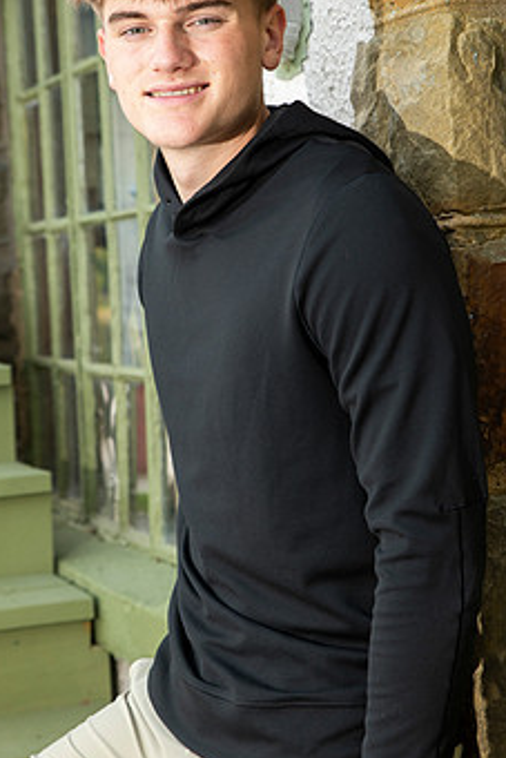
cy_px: 339
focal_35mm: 86
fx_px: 1811
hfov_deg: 15.9
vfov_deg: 23.6
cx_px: 234
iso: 320
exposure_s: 1/160
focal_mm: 65
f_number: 5.6
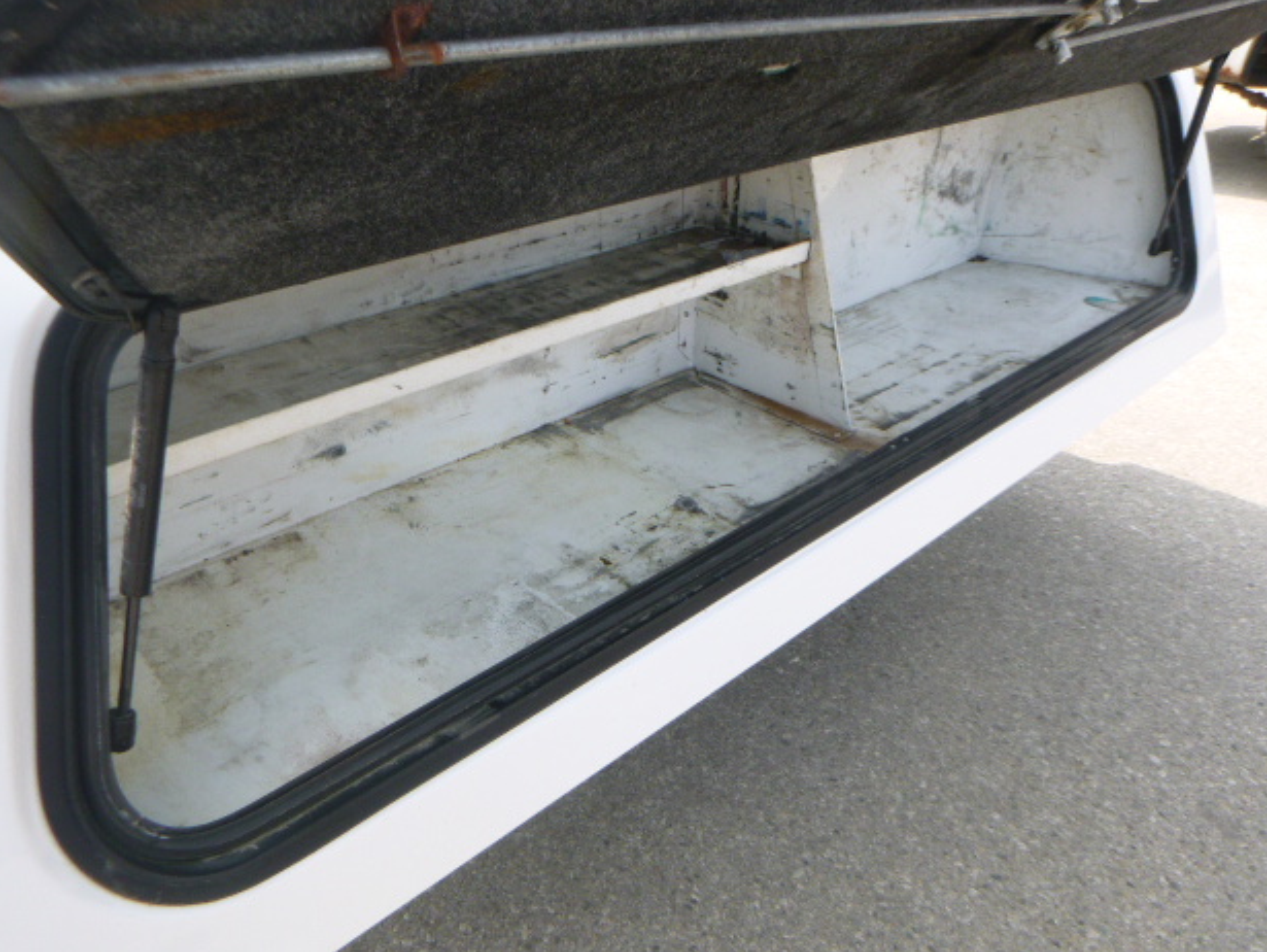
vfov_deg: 53.1
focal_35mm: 26
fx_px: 952
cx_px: 622
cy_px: 478
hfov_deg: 67.3
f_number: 3.9
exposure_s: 1/160
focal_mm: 4.5
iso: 100
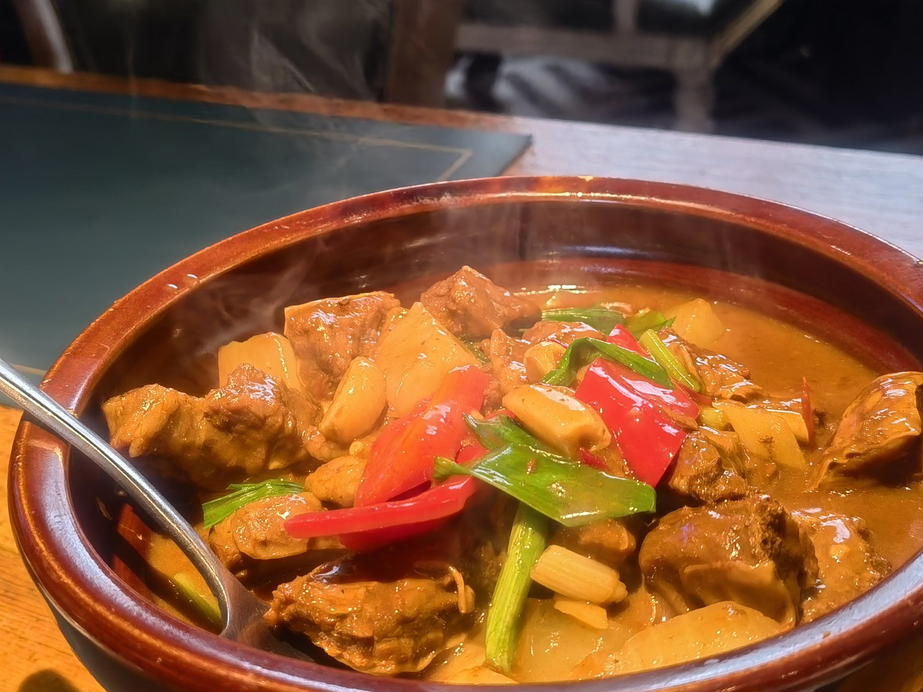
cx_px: 463
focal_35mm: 49
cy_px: 350
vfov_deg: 29.7
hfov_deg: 38.9
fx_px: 1306
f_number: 1.8
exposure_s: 1/167
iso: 1250
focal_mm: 5.54
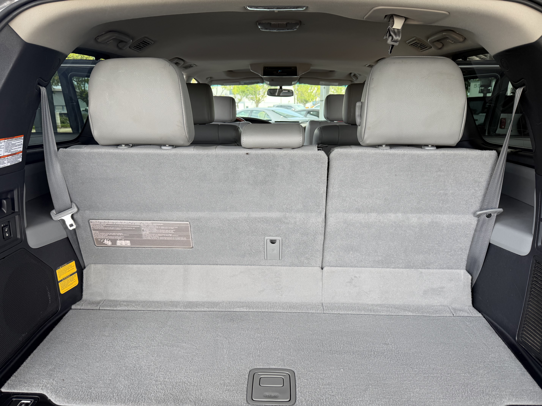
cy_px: 203
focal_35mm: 24
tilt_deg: -13.9
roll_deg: +0.6
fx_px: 376
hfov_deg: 71.6
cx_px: 271
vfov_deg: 56.8
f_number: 1.78
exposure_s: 1/165
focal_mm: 6.76
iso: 64
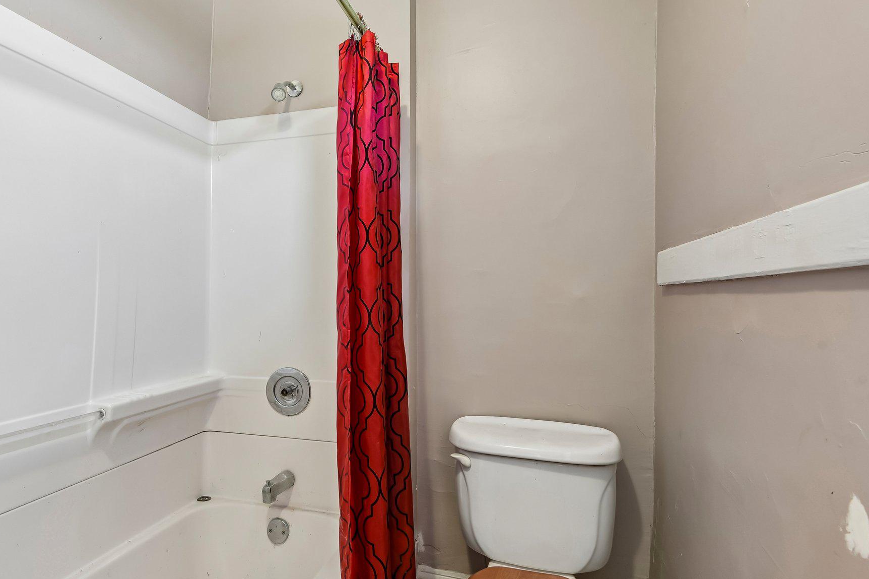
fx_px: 458
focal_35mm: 19
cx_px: 371
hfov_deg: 86.4
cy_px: 303
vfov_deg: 64.5
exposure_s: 1/2
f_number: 8
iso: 400
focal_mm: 16
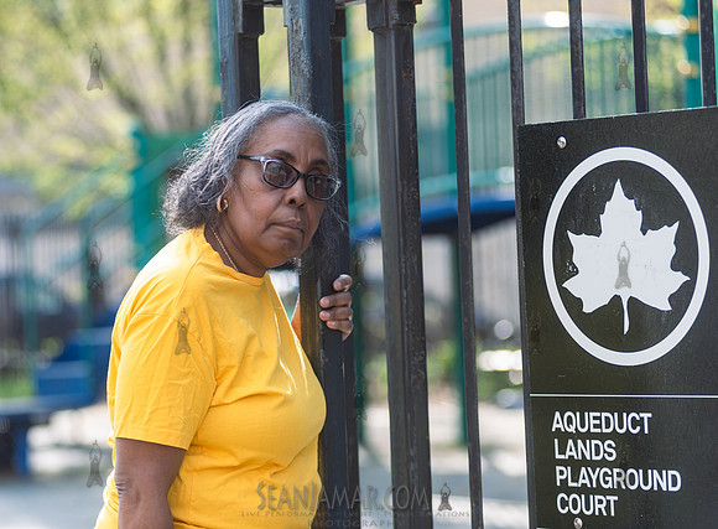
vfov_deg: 12.6
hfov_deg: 17.0
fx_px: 2401
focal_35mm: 117
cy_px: 254
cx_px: 327
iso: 200
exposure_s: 1/640
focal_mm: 105
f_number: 3.2
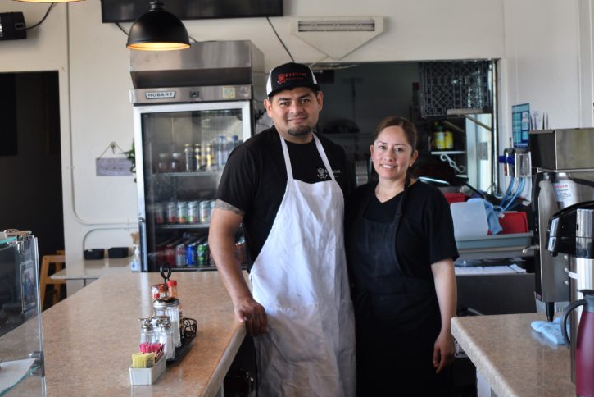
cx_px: 316
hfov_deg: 40.5
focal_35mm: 49
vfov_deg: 27.6
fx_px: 804
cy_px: 149
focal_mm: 23
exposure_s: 1/30
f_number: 3.8
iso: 100
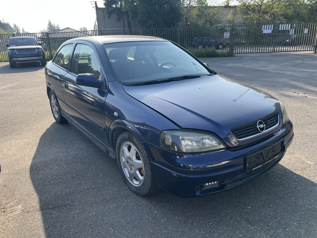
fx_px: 238
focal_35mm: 26
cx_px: 158
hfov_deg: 67.3
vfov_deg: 53.1
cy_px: 119
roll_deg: +1.7
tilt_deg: -18.1
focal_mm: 5.7
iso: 50
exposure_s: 1/1412
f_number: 1.5
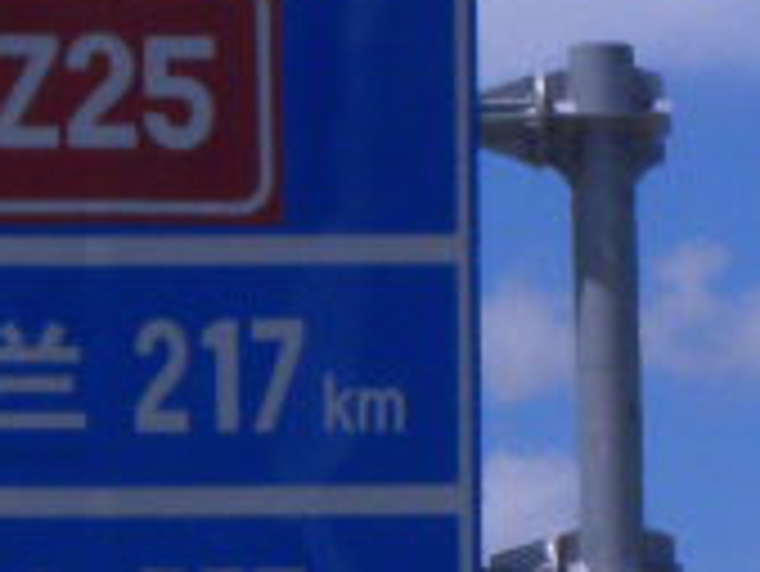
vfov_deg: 2.9
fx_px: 11315
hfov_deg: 3.8
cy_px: 509
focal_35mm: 515
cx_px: 481
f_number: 7.1
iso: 64
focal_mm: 15.1
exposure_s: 1/434
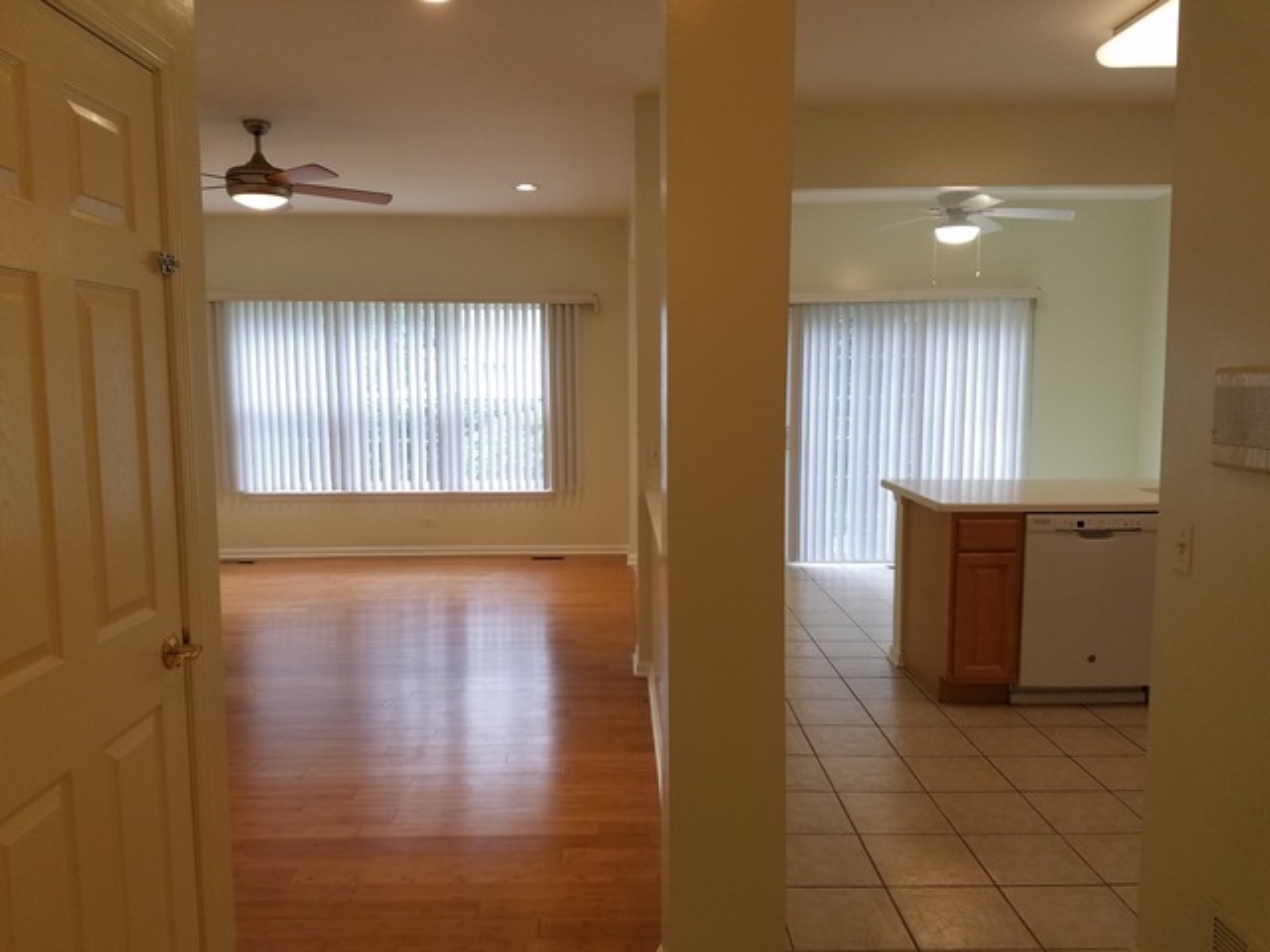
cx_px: 635
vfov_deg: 53.1
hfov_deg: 67.3
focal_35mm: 26
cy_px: 476
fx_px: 954
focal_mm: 4.2
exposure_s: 1/120
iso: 100
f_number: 1.7
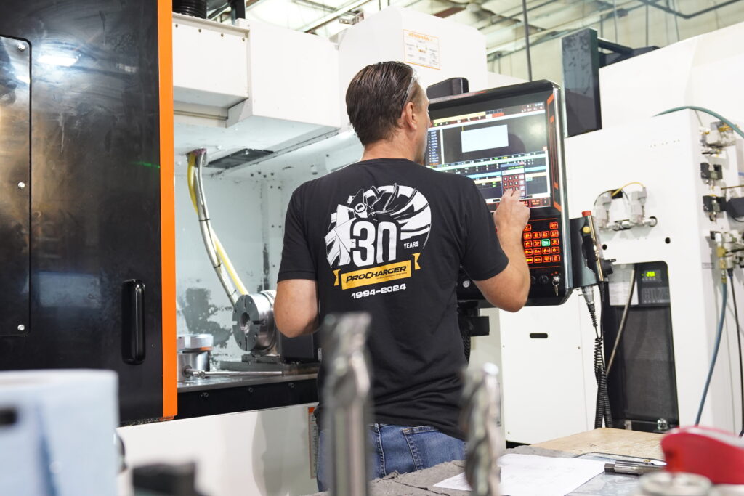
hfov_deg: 55.8
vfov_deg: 38.9
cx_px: 372
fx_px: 703
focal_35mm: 34
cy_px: 248
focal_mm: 23
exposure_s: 1/50
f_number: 4
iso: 2500
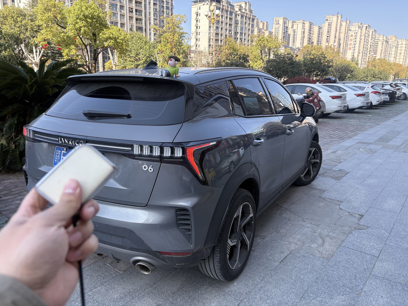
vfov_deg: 53.1
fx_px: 306
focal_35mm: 26
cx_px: 204
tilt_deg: -14.2
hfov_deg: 67.3
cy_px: 153
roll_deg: -1.4
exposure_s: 1/850
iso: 64
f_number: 1.6
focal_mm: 5.96
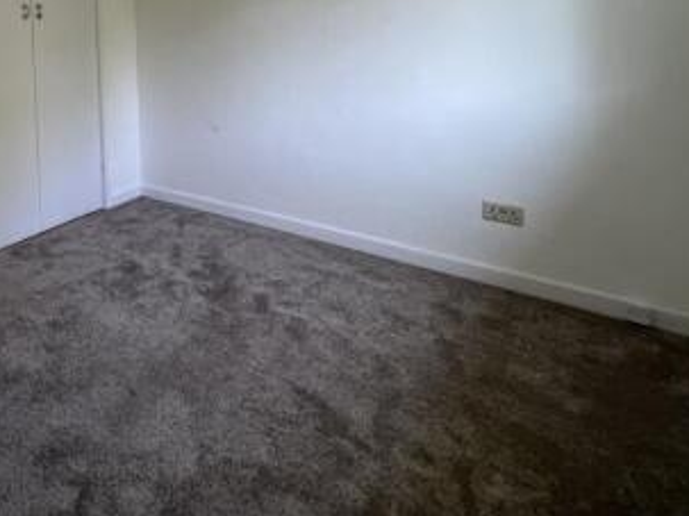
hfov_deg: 61.7
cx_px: 108
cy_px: 53
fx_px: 497
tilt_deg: -2.6
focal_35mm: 25
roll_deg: +2.2
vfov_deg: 49.1
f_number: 1.8
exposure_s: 1/99
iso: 100
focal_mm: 1.57
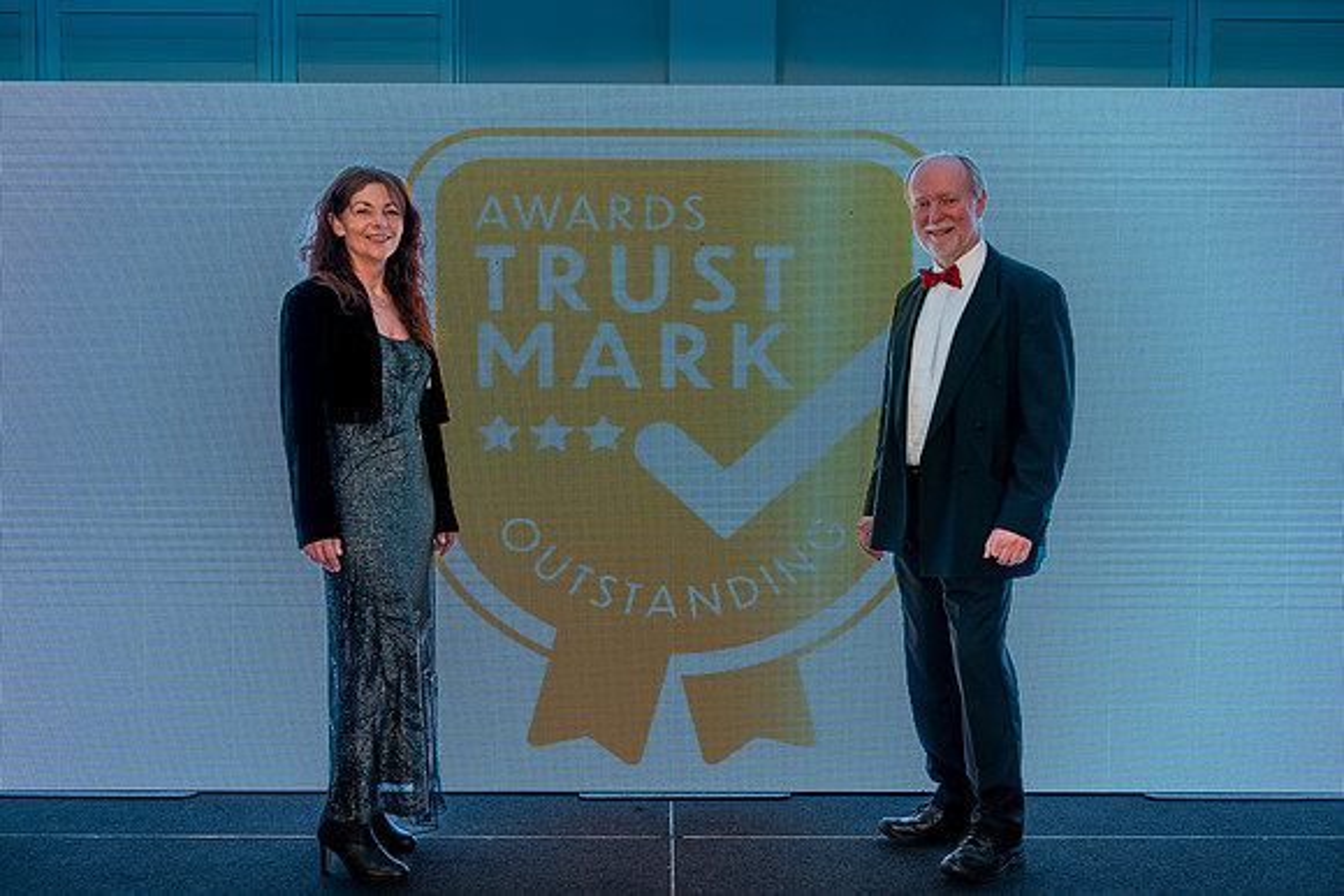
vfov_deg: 32.6
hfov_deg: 47.3
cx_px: 679
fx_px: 1534
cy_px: 470
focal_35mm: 41
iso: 125
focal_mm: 35
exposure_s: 1/50
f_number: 5.6
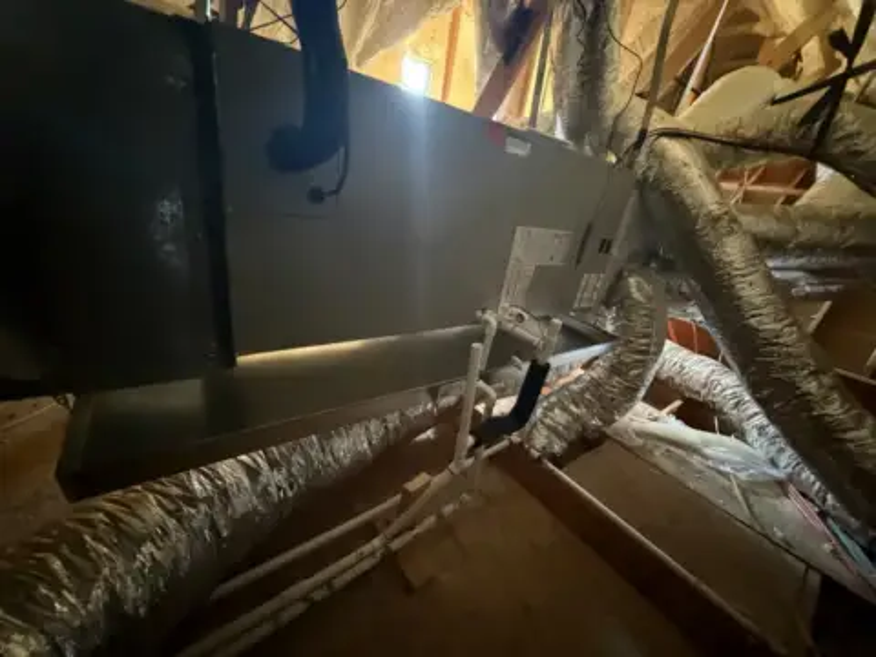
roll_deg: -9.4
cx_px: 438
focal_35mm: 14
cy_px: 328
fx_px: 354
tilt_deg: -21.7
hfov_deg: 102.1
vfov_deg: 85.7
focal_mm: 2.22
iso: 2500
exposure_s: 1/28
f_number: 2.2
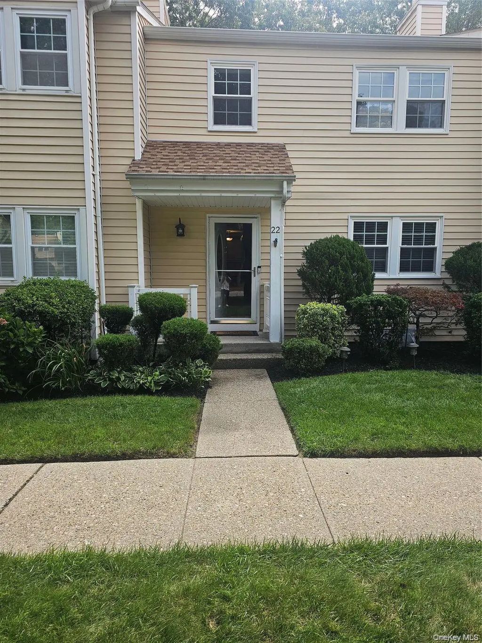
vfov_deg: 73.9
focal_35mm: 23
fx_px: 427
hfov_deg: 58.9
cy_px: 322
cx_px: 241
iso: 20
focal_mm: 6.3
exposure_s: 1/404
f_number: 1.7
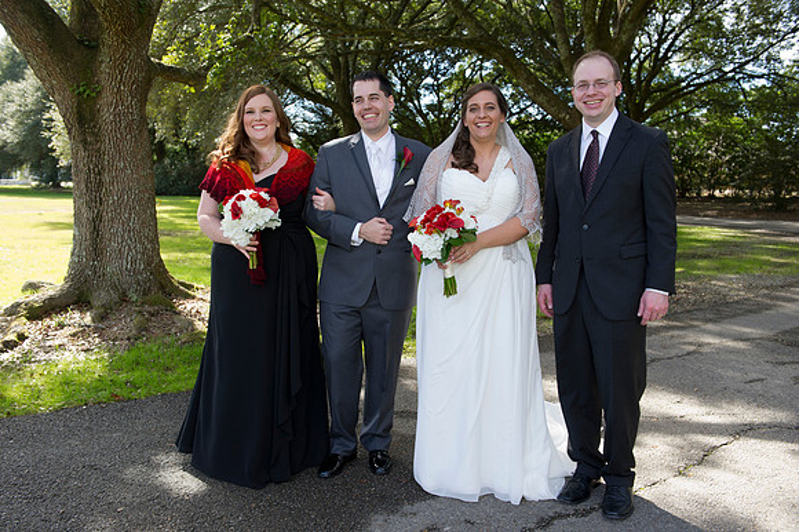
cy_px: 266
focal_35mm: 32
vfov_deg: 41.1
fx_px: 710
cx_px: 400
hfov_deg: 58.7
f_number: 5.6
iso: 320
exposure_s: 1/125
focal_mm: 32
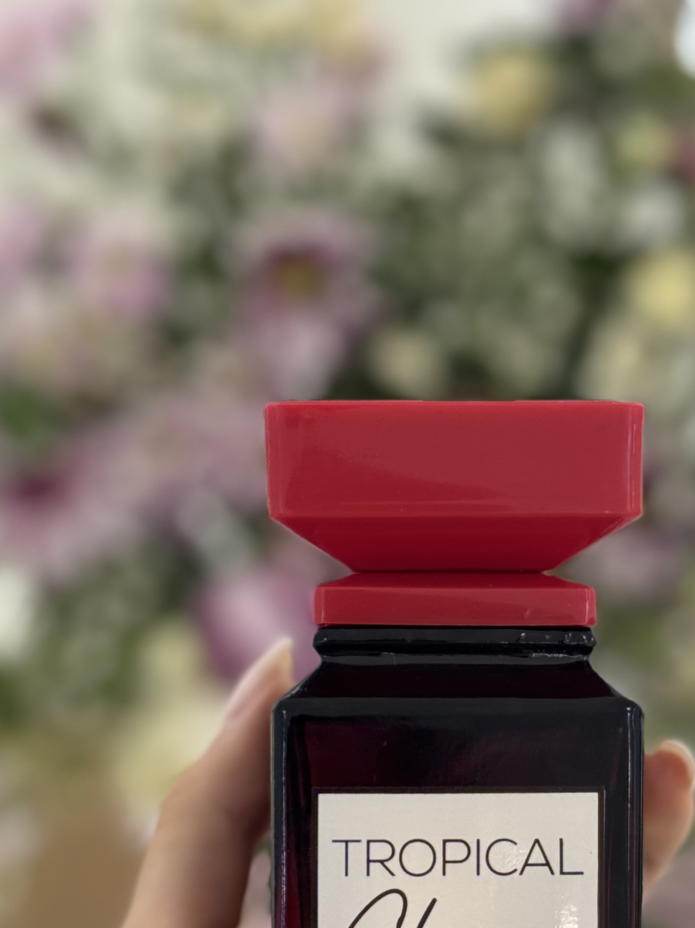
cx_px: 485
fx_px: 2330
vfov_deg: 22.2
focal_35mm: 87
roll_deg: -0.9
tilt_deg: -28.3
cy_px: 761
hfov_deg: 16.9
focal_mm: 6.76
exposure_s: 1/182
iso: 64
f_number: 1.78
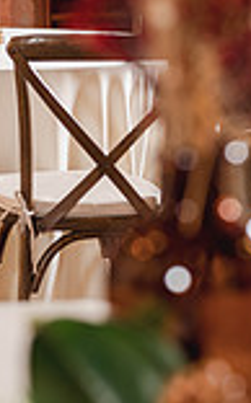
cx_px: 34
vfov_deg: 14.2
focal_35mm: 147
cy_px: 98
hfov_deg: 8.9
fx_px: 1615
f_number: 2.8
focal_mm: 50
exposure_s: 1/80
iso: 400
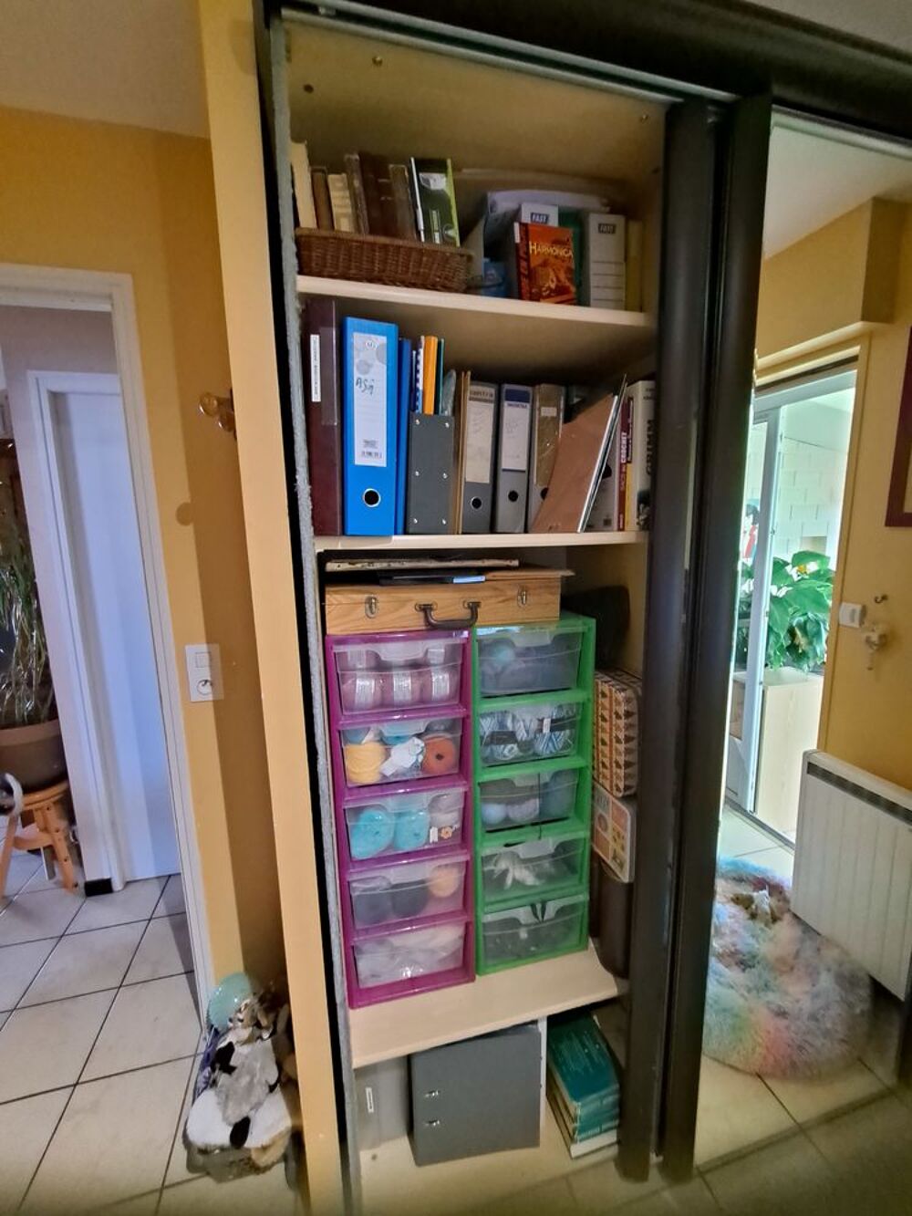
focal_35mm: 13
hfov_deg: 89.9
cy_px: 608
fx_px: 457
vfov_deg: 106.2
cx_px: 456
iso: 500
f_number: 2.2
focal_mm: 1.74
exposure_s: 1/25
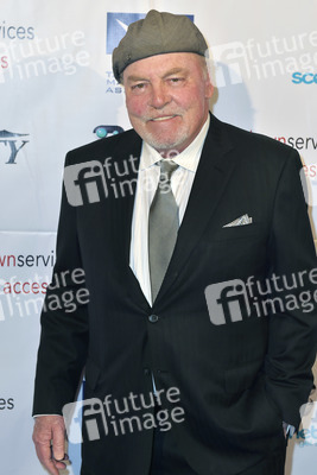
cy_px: 238
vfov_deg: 30.5
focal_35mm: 66
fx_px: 871
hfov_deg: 20.6
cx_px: 158
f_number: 4.5
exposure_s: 1/320
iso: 400
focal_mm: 66
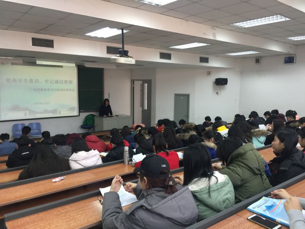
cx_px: 152
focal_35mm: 29
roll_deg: -1.4
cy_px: 114
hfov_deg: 61.7
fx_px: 256
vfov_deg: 48.2
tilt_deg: -6.5
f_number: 2.2
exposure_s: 1/33
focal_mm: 4.15
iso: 64
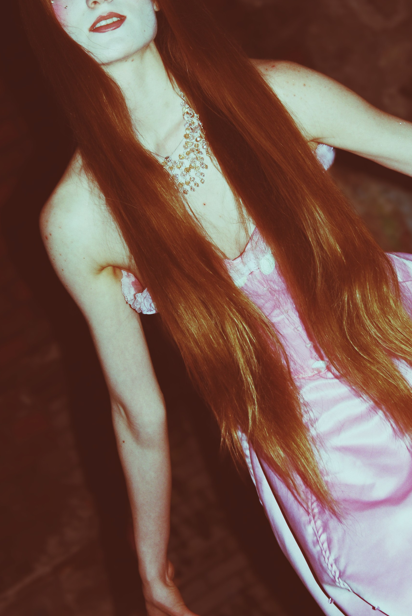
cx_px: 235
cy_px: 212
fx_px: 1759
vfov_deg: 19.8
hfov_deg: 13.4
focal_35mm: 103
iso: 400
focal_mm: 45
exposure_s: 1/60
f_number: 5.6
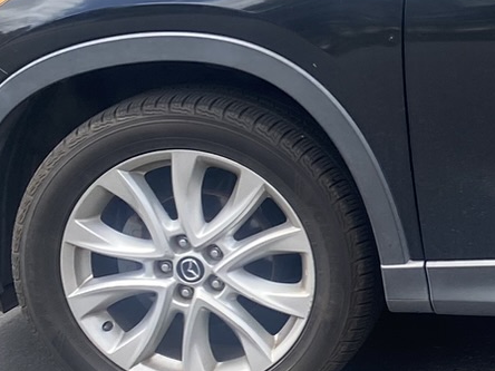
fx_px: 1716
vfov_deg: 12.3
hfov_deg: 14.0
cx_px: 972
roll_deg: -1.1
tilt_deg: -10.9
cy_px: 43
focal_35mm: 120
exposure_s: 1/666
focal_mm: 4.25
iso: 32
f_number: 1.8
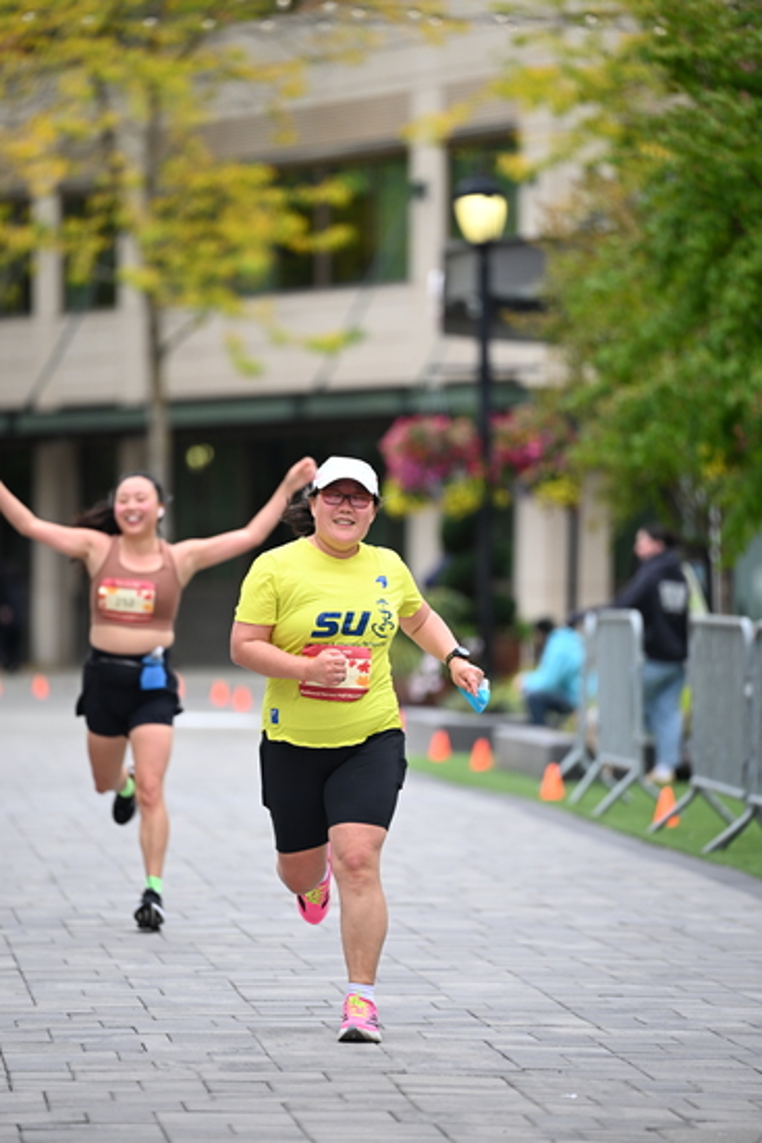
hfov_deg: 6.9
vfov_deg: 10.3
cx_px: 381
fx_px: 6346
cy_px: 572
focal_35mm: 200
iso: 640
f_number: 2.8
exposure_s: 1/1600
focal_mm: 200
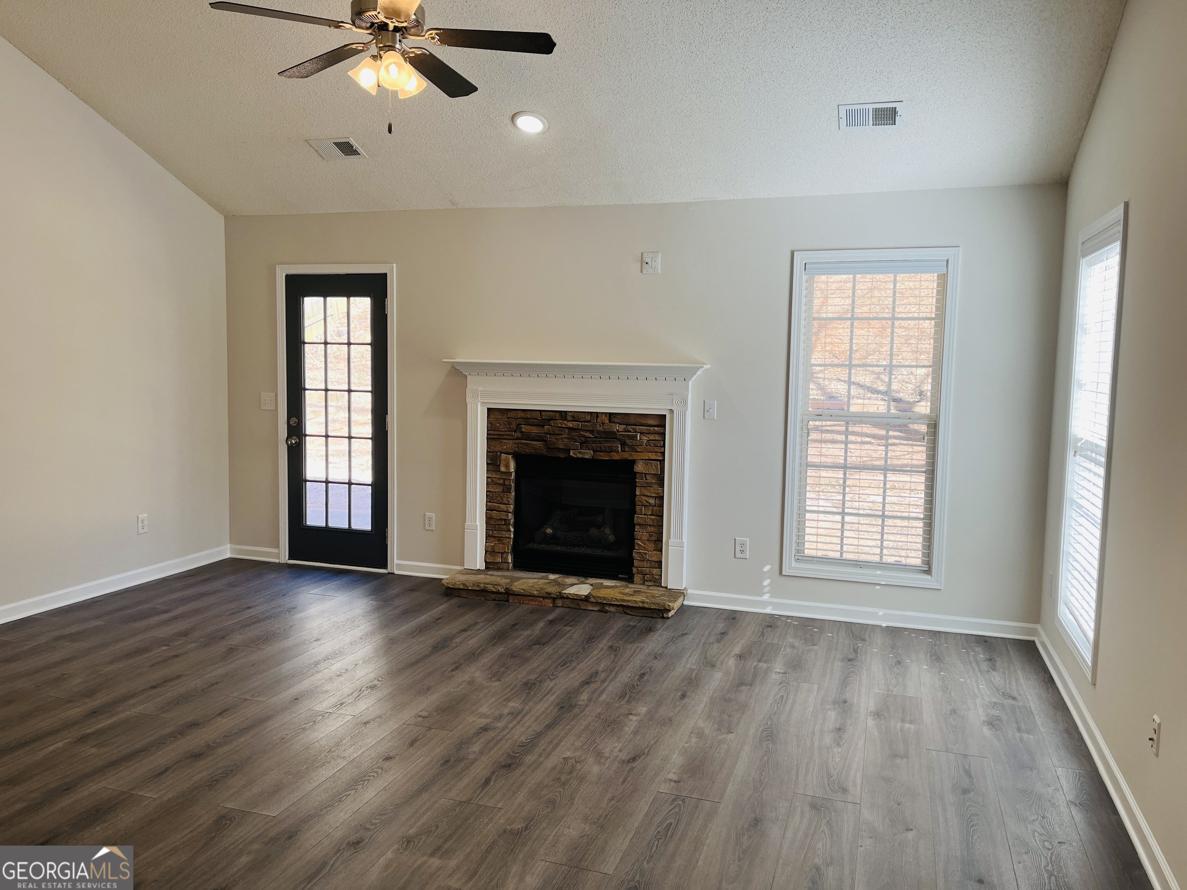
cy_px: 445
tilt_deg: -5.2
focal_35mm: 26
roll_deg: -0.1
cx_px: 594
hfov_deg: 67.3
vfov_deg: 53.1
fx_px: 892
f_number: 1.6
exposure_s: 1/134
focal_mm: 5.1
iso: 40
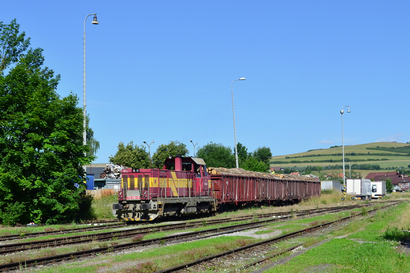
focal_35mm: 63
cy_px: 136
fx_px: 717
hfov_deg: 31.9
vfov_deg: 21.6
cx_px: 205
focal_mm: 42
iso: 200
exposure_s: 1/750
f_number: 8
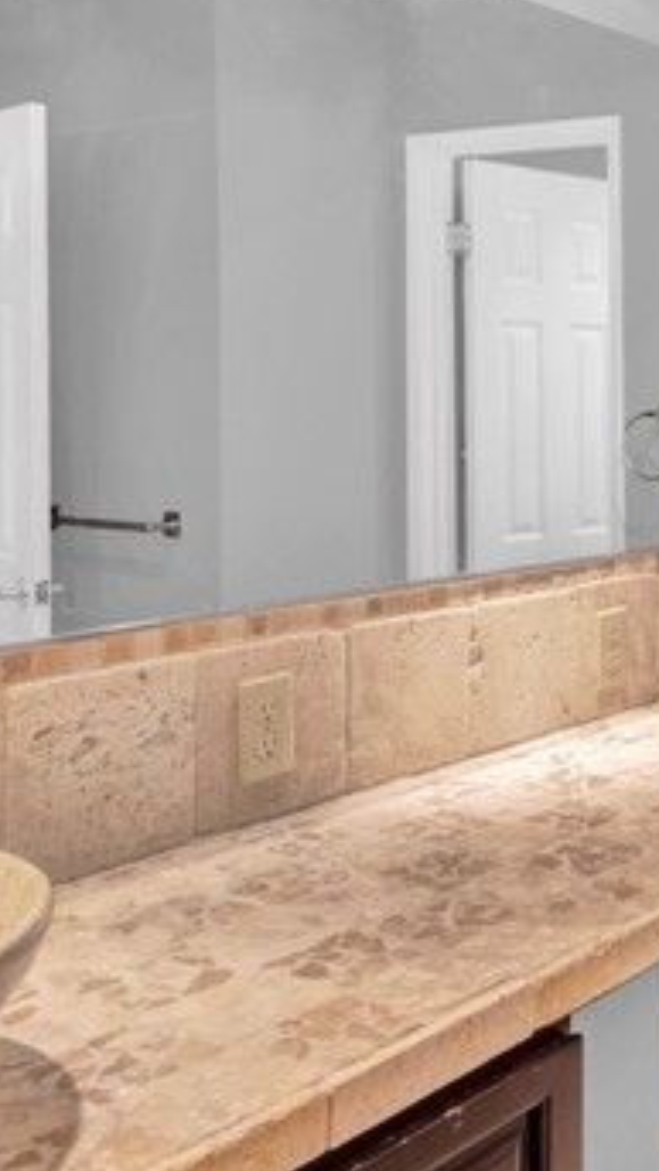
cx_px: 816
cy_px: 650
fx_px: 1335
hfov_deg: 24.7
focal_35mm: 43
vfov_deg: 47.3
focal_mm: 22
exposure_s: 2.5
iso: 100
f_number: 10
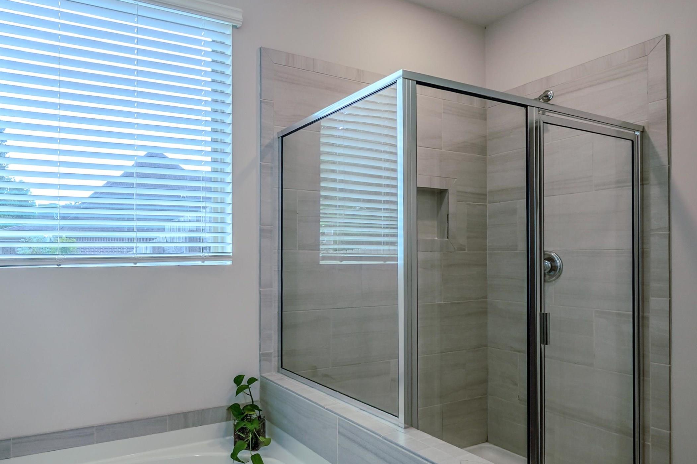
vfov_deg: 57.0
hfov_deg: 77.5
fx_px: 426
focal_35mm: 22
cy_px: 263
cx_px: 271
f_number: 16
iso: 250
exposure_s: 1/50
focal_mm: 10
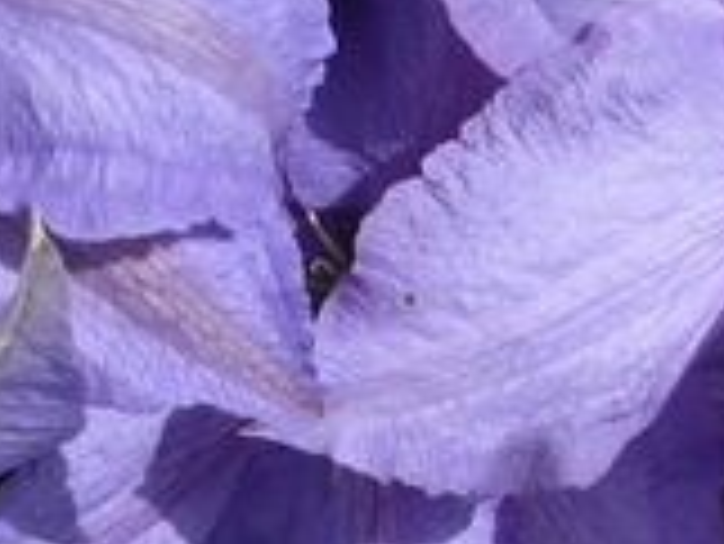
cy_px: 584
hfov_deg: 19.4
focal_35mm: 101
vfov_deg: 14.4
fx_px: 2114
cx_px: 306
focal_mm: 5.6
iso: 100
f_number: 4.5
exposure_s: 1/754
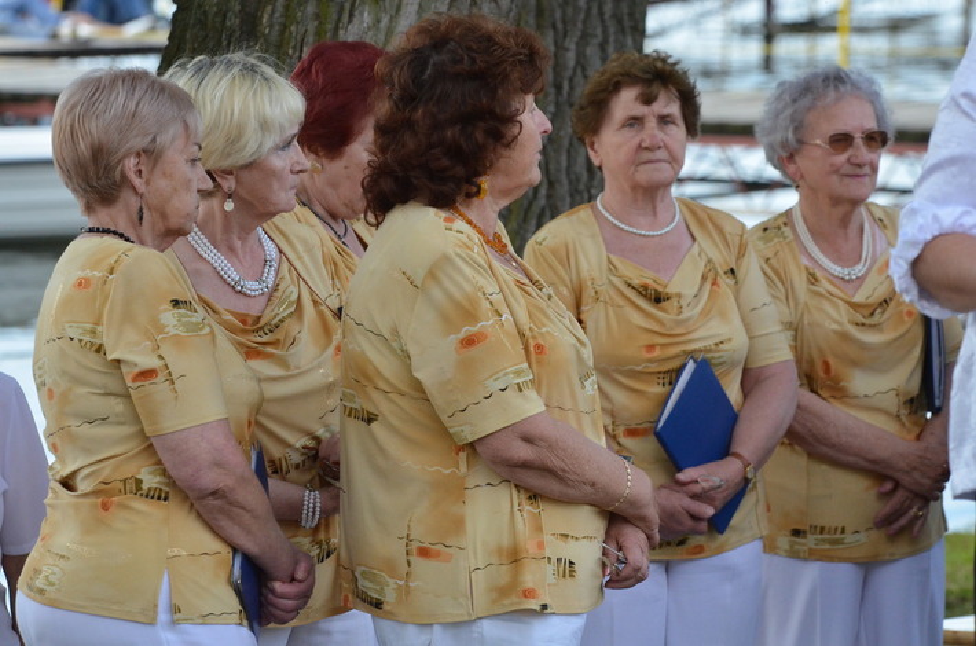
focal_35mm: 262
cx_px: 488
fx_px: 7101
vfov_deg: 5.2
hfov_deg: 7.9
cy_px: 323
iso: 1600
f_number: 6.3
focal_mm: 175
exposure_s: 1/1250
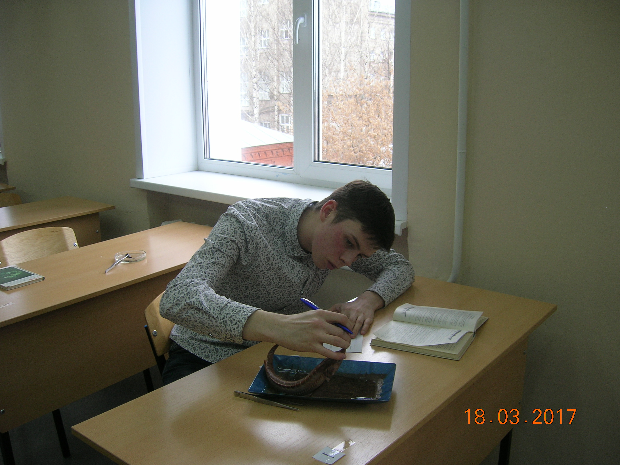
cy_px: 232
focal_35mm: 34
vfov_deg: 41.8
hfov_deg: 54.0
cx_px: 310
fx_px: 609
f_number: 2.9
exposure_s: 1/63
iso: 50
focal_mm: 5.7
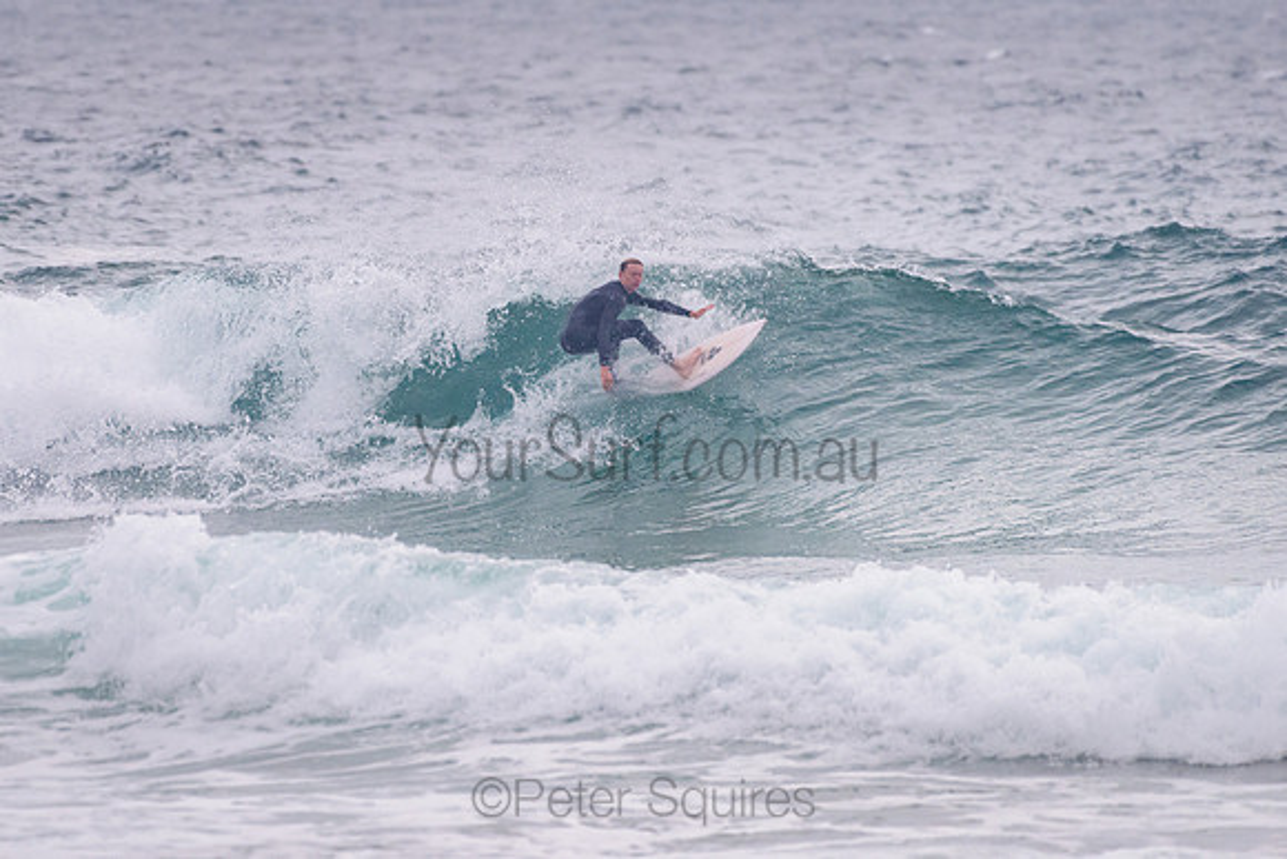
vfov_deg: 2.2
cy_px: 362
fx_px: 21916
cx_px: 567
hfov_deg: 3.4
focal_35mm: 613
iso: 900
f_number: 5.6
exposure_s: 1/2000
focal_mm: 500
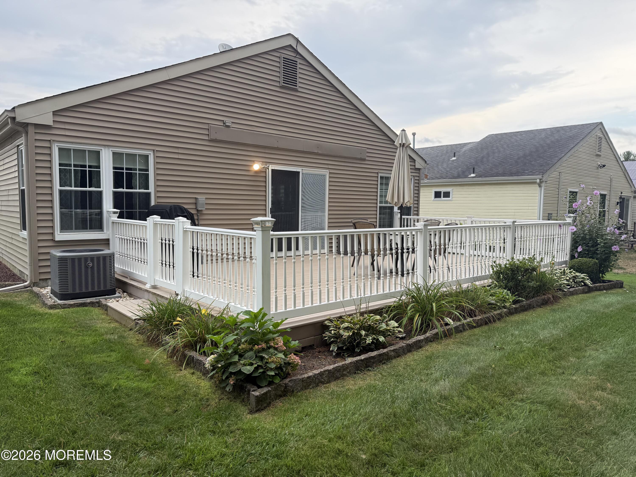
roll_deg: -0.7
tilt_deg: -4.3
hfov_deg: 71.6
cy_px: 238
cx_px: 318
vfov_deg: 56.8
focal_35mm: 24
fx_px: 441
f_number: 1.78
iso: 80
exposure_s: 1/405
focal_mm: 6.76
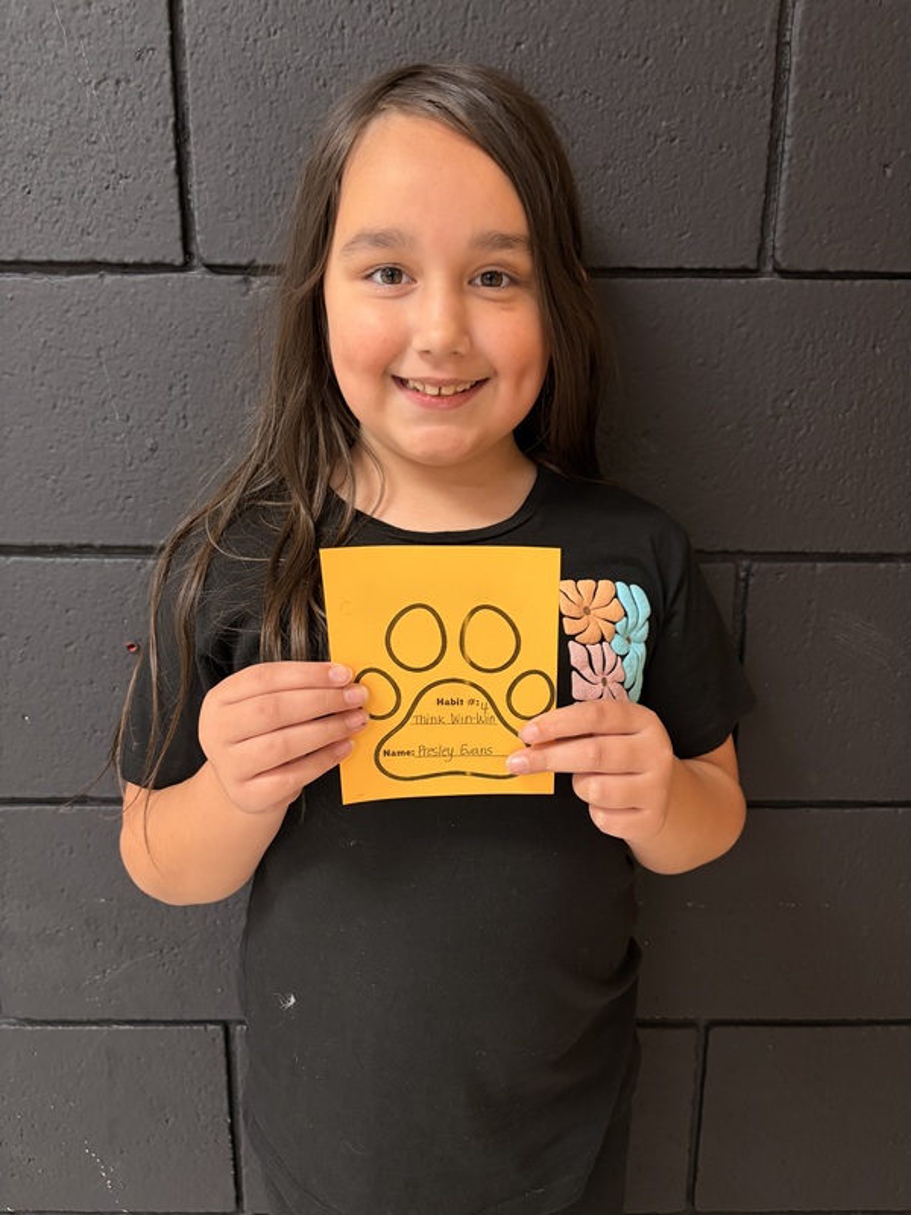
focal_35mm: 26
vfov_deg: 67.3
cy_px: 608
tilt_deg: -13.8
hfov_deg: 53.1
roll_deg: +0.2
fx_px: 912
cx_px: 456
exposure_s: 1/60
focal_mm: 5.96
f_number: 1.6
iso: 200
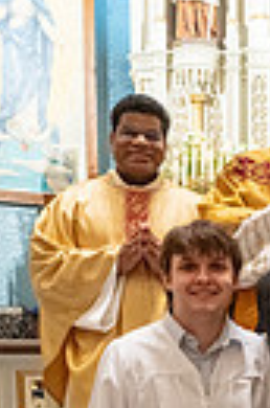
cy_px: 424
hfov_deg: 15.3
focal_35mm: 85
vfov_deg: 22.9
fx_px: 961
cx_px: 339
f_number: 8
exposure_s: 1/60
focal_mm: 24.5
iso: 5000
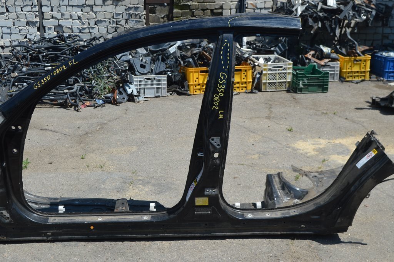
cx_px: 197
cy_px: 131
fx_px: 574
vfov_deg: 25.7
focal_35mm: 52
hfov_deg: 37.9
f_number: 8
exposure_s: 1/250
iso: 100
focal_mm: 35
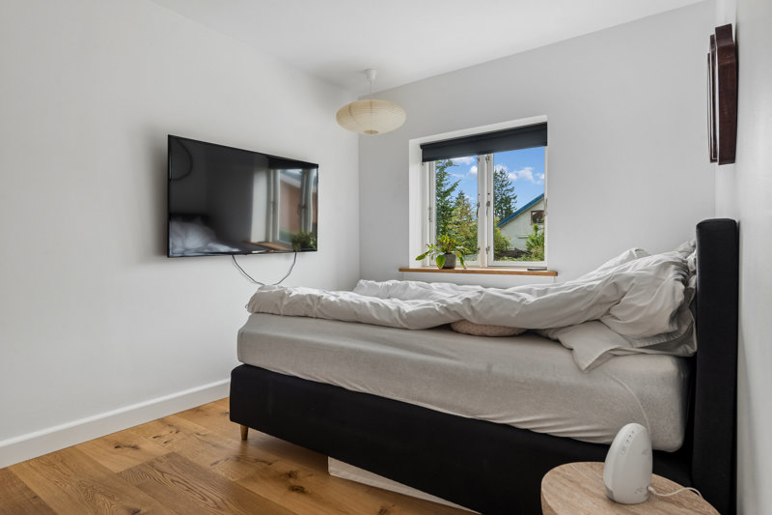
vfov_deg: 61.9
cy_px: 258
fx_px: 429
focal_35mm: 20
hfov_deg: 84.0
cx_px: 386
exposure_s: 1/20
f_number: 9
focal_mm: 20
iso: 250
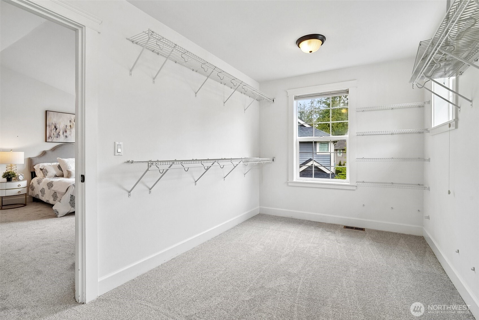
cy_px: 160
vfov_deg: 73.7
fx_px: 213
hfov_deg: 96.7
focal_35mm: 16
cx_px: 240
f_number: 8
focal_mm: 16
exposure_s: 1/100
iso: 1600
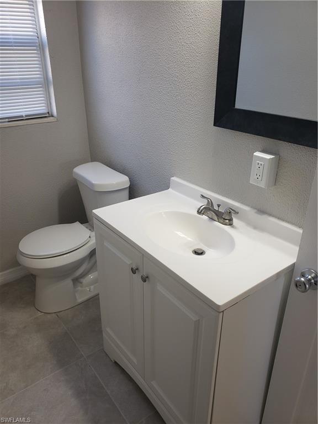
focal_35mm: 26
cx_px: 159
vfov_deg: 67.3
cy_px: 212
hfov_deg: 53.1
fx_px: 318
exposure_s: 1/60
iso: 100
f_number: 2.4
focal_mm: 4.3
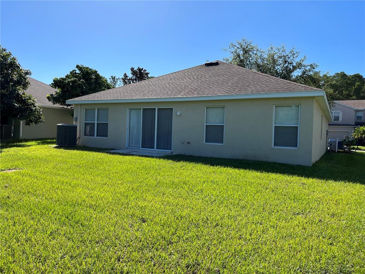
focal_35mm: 26
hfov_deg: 67.3
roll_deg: -2.3
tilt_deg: -1.9
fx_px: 274
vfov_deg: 53.1
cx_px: 182
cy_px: 137
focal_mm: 5.1
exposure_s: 1/3311
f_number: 1.6
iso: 50
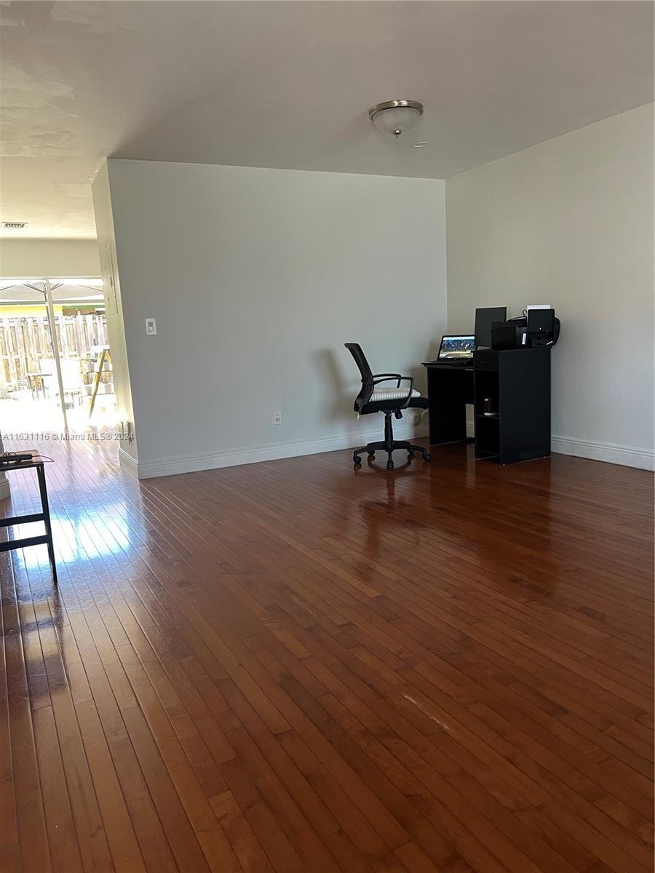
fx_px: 656
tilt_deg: -9.0
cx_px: 328
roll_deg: +3.0
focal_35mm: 26
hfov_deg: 53.1
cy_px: 436
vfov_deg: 67.3
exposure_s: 1/60
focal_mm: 5.7
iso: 160
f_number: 1.5
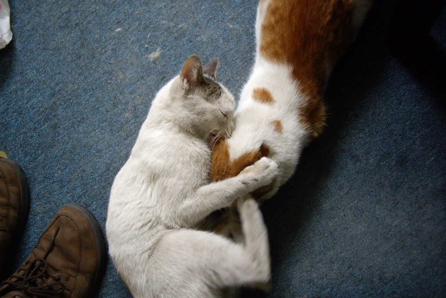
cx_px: 221
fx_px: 496
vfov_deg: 33.4
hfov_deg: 48.5
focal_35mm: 40
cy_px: 153
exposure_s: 1/80
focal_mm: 7.9
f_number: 2.8
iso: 400
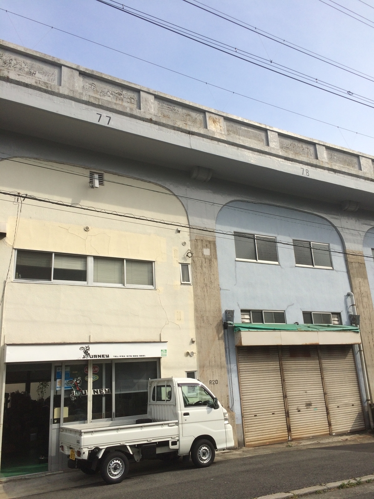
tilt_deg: +15.6
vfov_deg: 61.7
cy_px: 250
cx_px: 187
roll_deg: +4.1
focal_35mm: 29
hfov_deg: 48.2
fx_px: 418
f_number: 2.2
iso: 32
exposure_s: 1/1866
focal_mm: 4.15
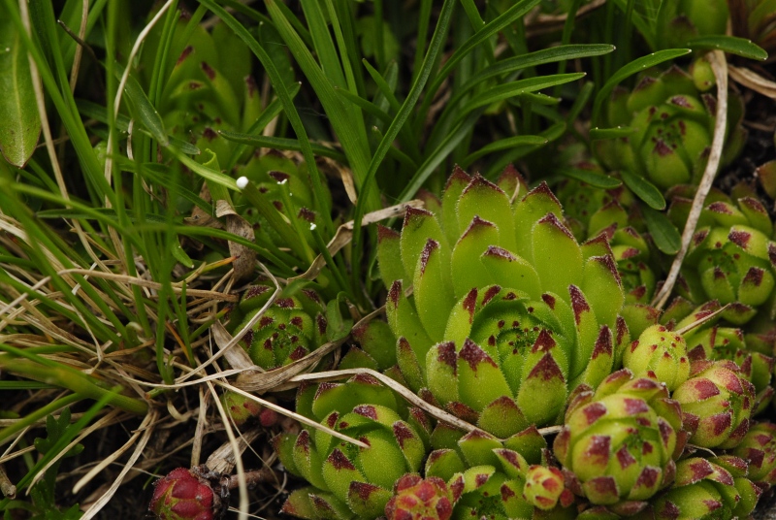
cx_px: 388
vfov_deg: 10.8
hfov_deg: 16.0
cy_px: 260
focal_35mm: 128
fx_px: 2752
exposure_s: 1/250
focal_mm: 85
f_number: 9
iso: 400
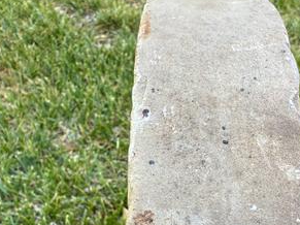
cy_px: 159
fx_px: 381
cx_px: 211
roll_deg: -5.6
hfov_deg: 42.1
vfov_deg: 32.4
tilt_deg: -40.0
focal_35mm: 44
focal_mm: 2.22
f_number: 2.2
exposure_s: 1/120
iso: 40
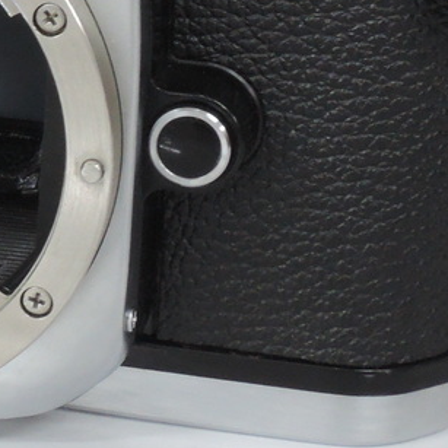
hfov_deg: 9.9
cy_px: -77
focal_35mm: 173
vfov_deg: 10.0
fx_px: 2533
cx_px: -159
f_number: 8
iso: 800
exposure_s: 1/15
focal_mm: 10.7
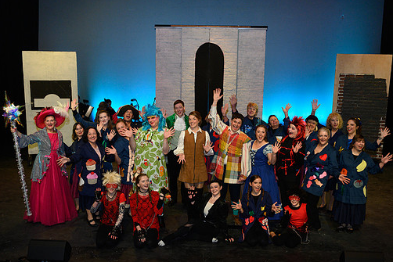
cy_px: 155
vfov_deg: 31.8
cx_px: 195
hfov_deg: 46.4
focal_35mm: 42
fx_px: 459
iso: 800
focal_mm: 30
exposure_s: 1/160
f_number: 5
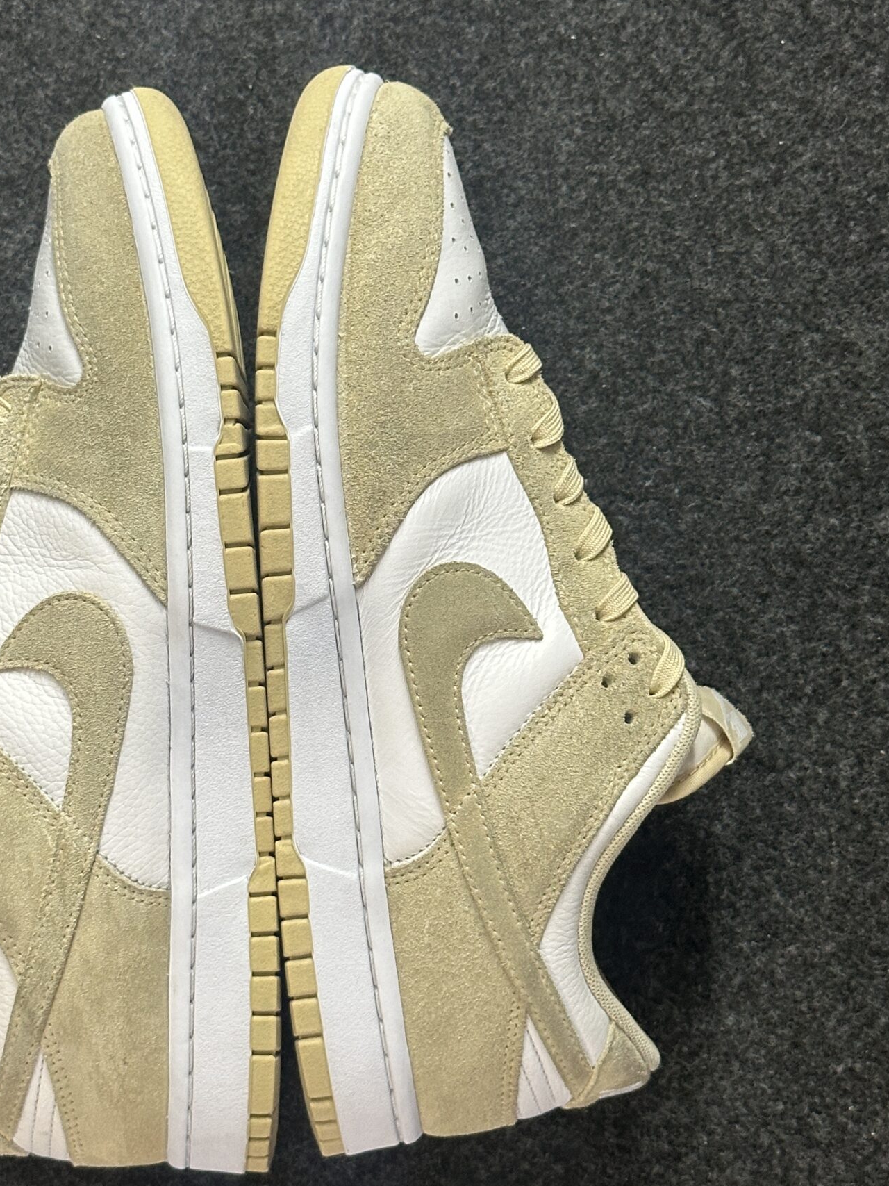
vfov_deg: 27.0
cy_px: 641
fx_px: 2466
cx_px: 307
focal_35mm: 72
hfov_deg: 20.4
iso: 250
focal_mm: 6.86
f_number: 1.78
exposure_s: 1/50
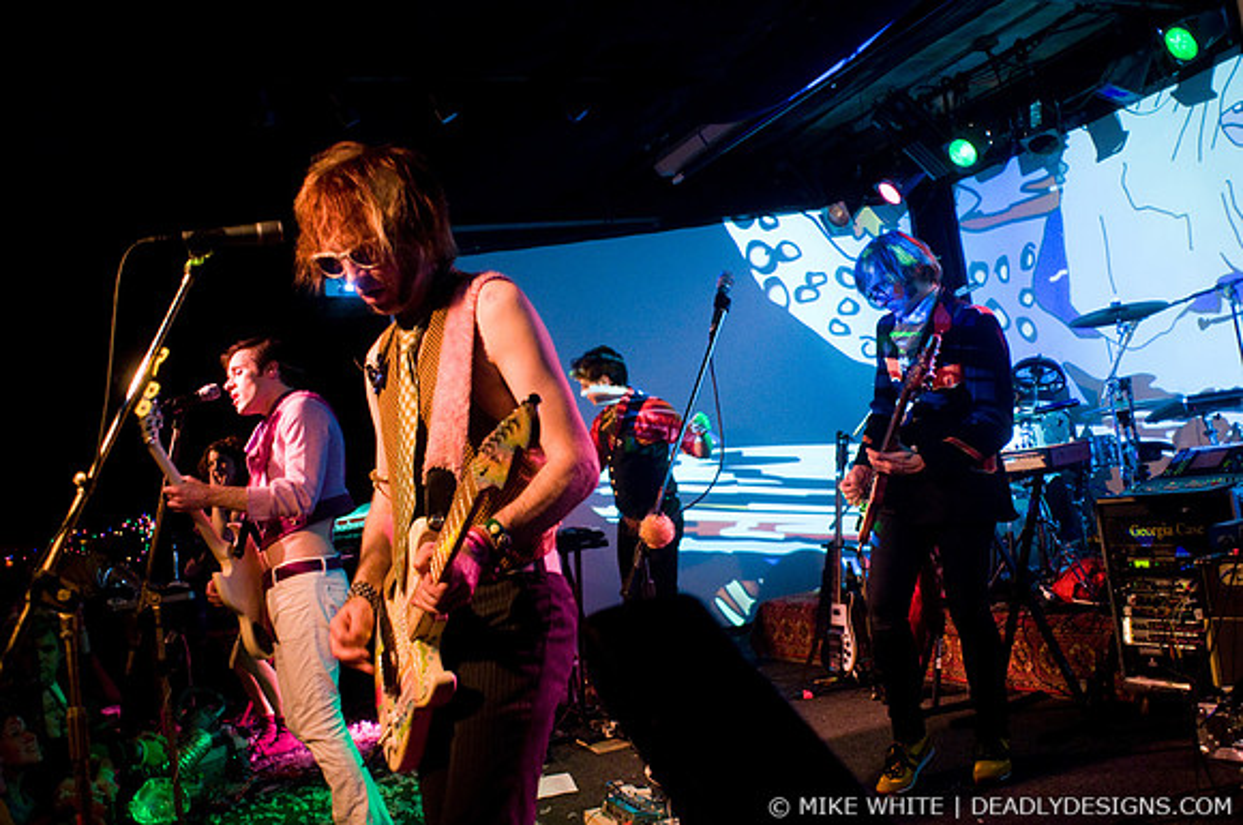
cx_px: 622
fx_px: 1034
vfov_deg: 43.5
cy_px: 412
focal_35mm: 30
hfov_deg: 62.0
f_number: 2.8
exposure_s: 1/80
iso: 1250
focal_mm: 20
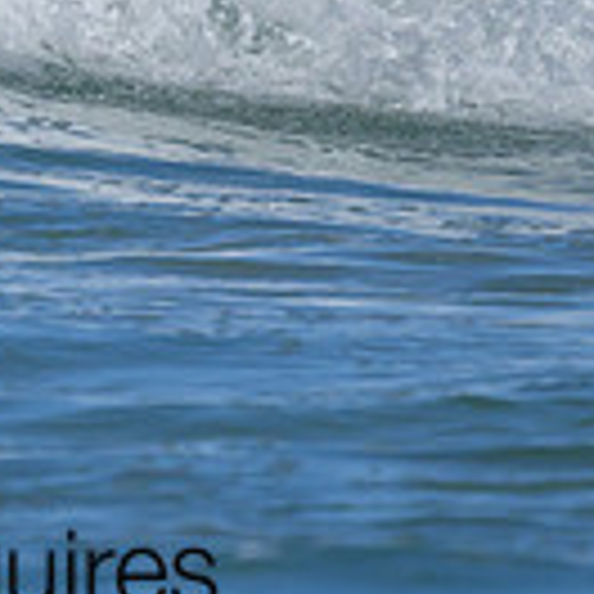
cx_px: -461
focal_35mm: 4084
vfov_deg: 0.4
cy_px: -82
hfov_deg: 0.4
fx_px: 79287
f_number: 6.3
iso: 180
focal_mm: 800
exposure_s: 1/2000
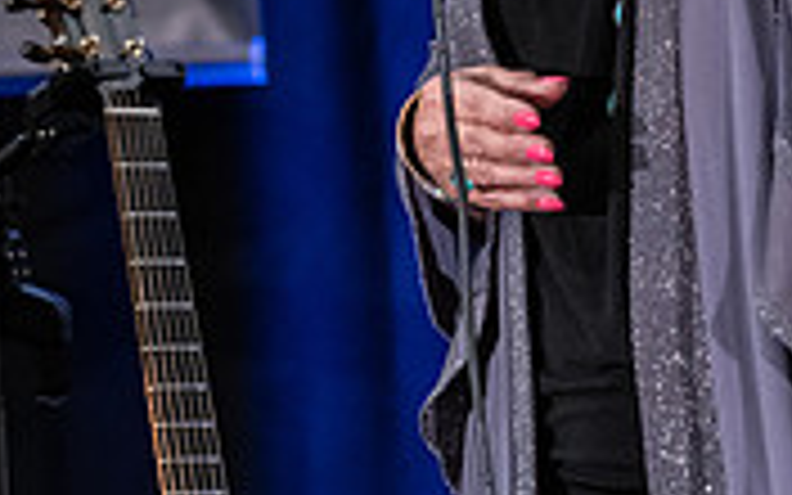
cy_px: -104
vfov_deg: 3.2
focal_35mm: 410
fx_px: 8850
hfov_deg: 5.1
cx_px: 603
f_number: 6.3
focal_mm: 157
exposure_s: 1/160
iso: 6400
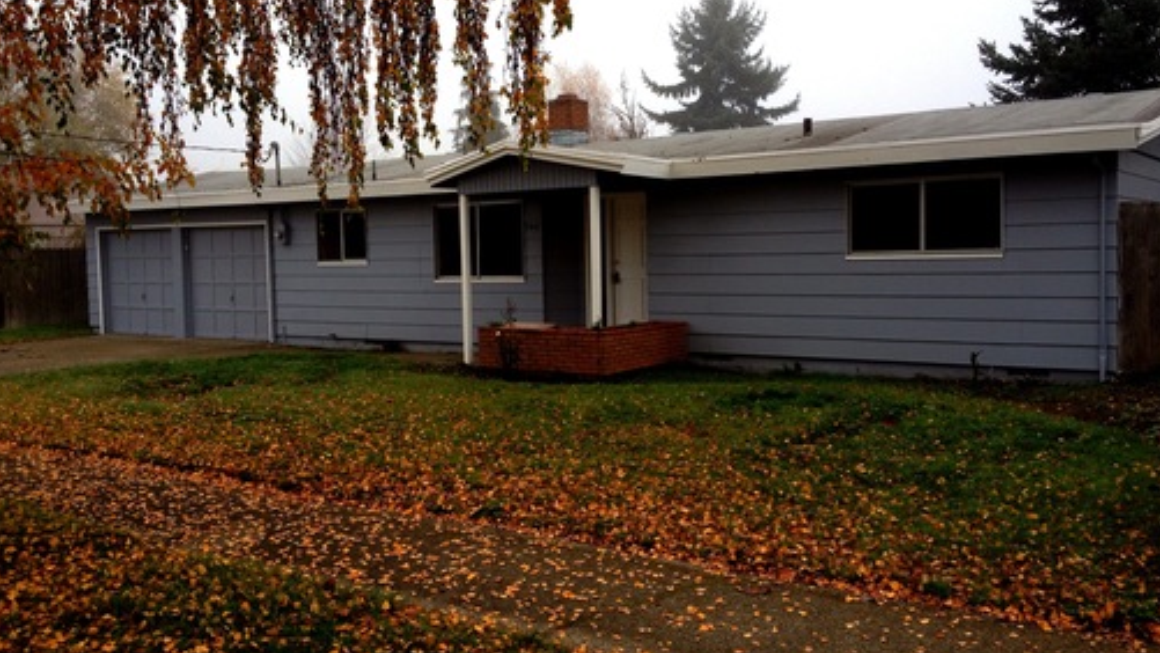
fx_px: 1200
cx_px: 579
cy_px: 306
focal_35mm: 39
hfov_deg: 51.6
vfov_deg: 30.4
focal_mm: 4.28
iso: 50
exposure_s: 1/394
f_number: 2.4
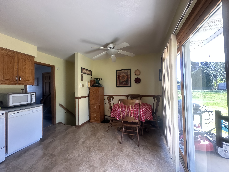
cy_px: 86
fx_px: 93
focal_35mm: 14
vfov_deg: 85.7
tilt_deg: +0.5
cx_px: 114
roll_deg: +0.8
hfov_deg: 102.1
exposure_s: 1/99
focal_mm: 2.22
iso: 200
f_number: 2.2
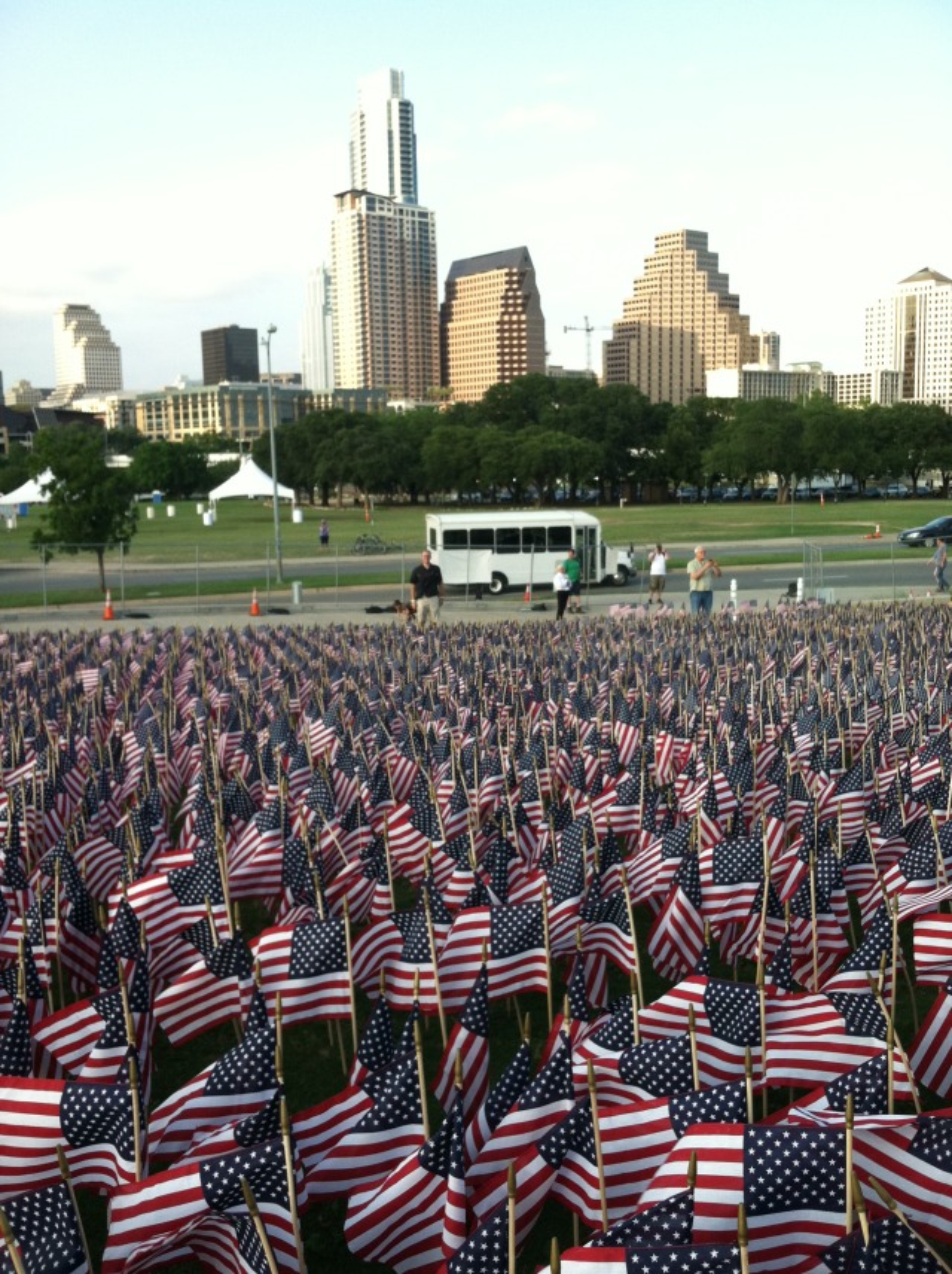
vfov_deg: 52.7
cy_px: 637
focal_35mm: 35
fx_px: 1286
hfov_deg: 40.6
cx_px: 476
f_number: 2.8
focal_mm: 3.85
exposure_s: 1/293
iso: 80
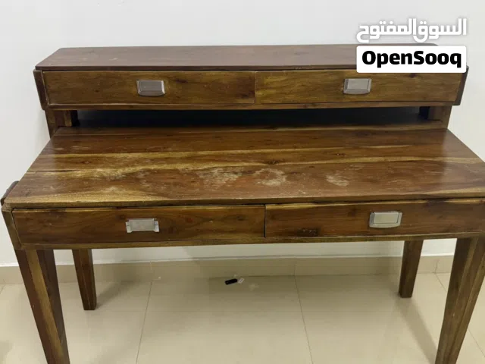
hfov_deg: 71.6
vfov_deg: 56.8
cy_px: 182
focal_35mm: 24
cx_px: 242
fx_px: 336
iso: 320
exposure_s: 1/50
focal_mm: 6.76
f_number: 1.78
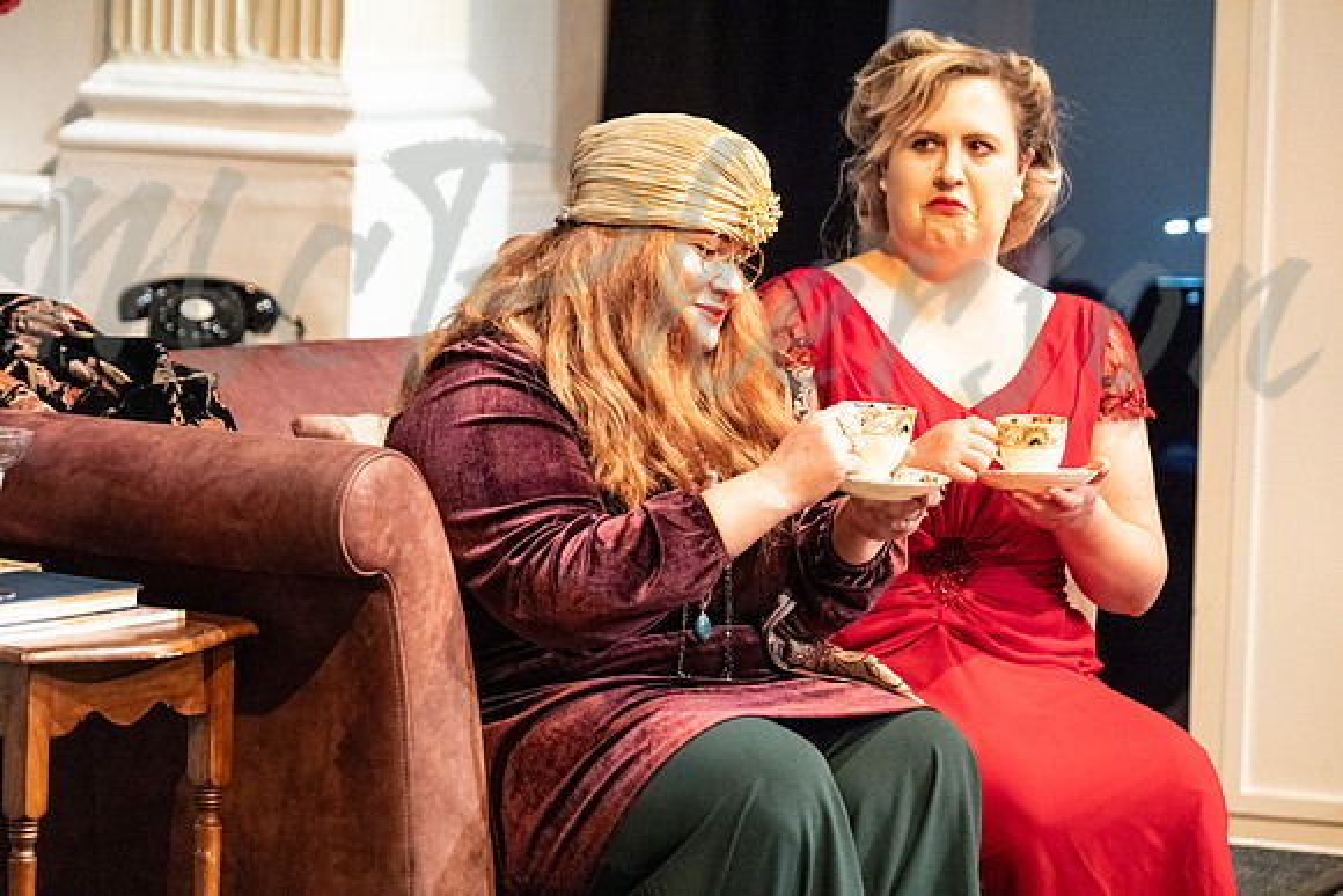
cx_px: 672
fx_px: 5075
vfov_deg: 10.1
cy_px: 448
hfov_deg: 15.1
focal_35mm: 136
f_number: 2.8
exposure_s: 1/250
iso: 3200
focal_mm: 90.6
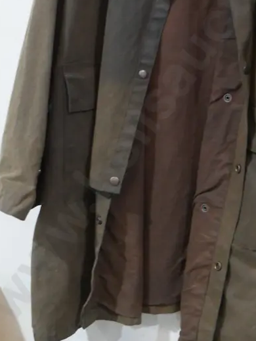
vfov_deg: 26.6
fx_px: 699
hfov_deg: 20.5
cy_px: 48
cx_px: 201
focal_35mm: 71
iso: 2000
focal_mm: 18
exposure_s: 1/60
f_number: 4
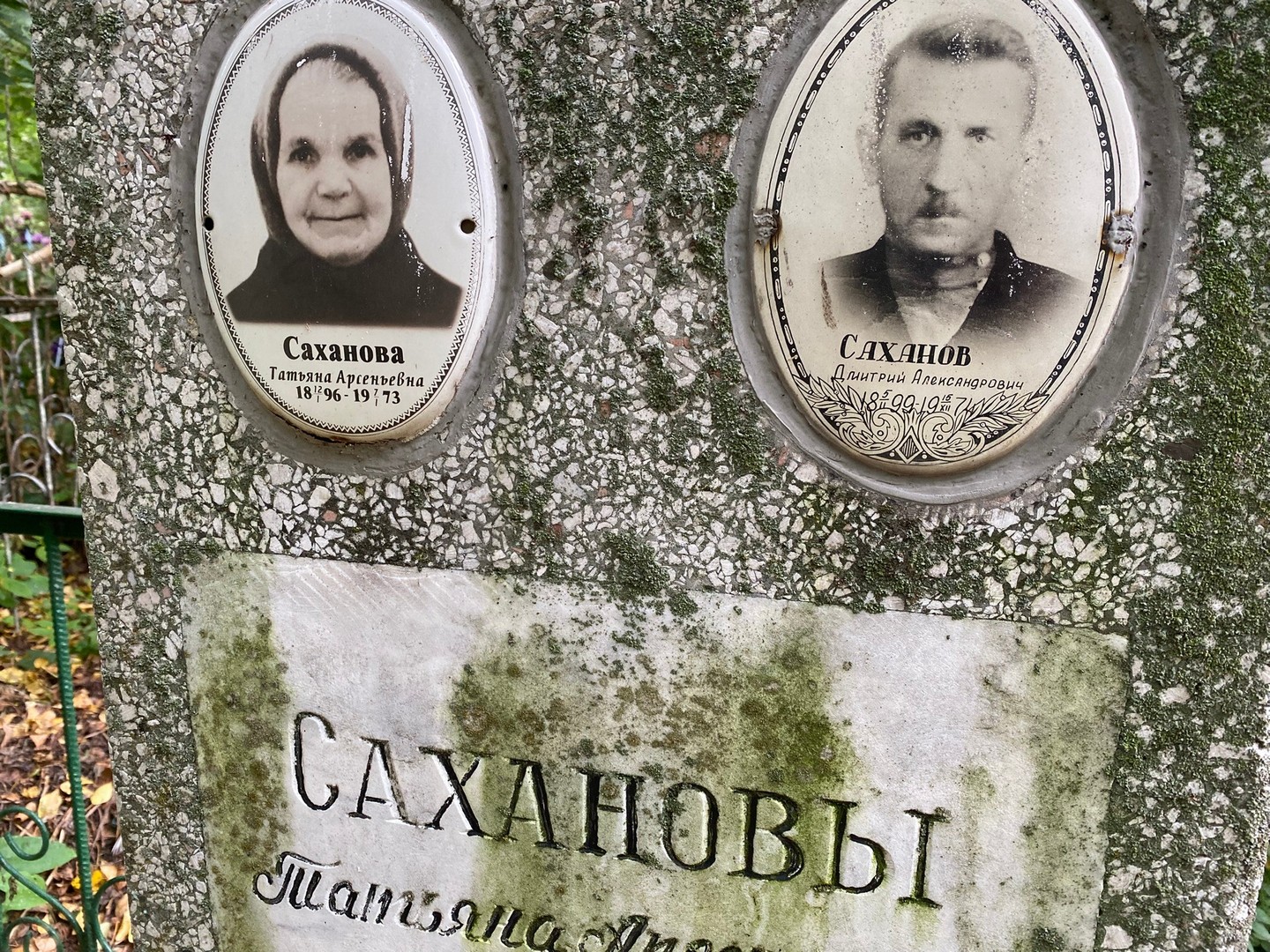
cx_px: 635
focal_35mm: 26
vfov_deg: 53.1
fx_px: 954
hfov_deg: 67.3
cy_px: 476
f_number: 1.8
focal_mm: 4.25
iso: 125
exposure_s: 1/101
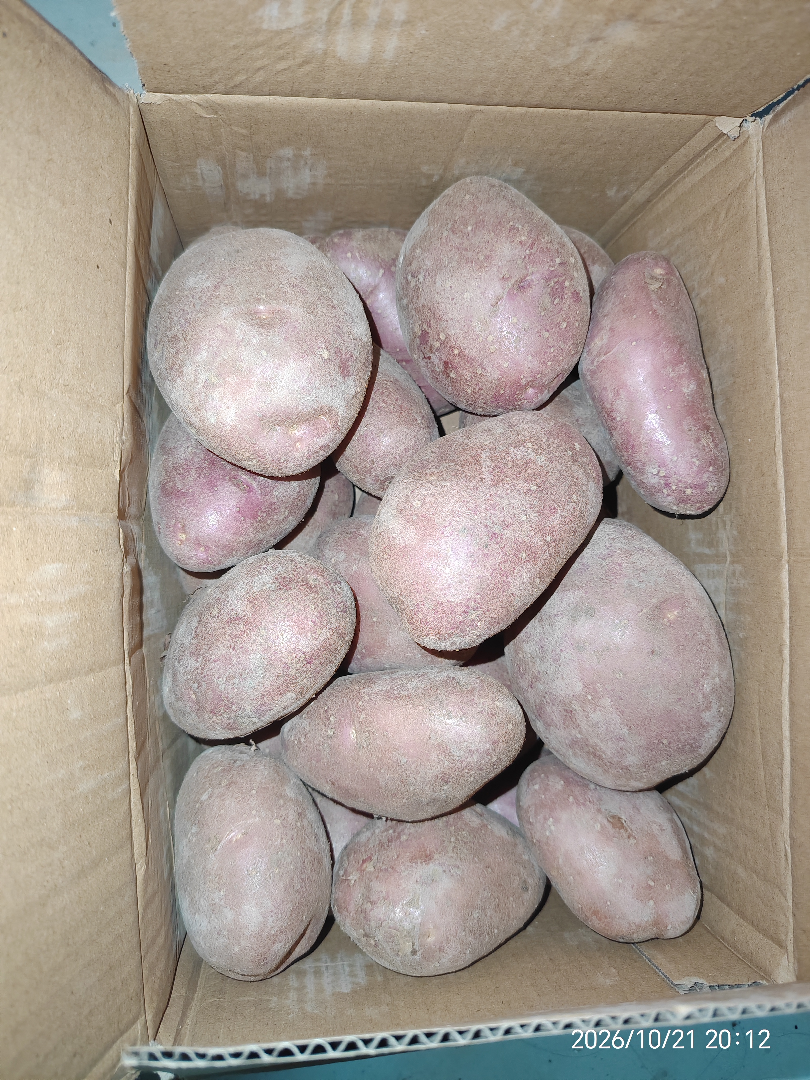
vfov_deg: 73.9
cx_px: 405
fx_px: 718
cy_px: 540
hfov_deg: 58.9
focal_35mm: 23
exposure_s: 1/50
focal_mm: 5.25
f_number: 1.8
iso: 1250
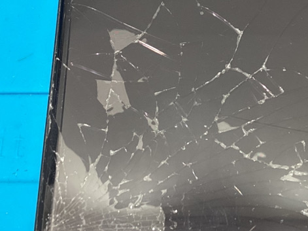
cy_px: 37
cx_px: 241
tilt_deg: -63.3
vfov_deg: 18.4
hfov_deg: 24.4
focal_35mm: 79
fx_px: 703
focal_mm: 3.3
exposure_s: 1/50
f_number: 2.4
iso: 80
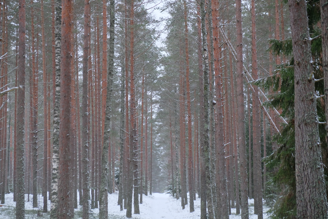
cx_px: 164
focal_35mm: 83
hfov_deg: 24.5
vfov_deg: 16.5
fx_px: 757
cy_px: 110
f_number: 4
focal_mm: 55
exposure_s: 1/100
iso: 1250
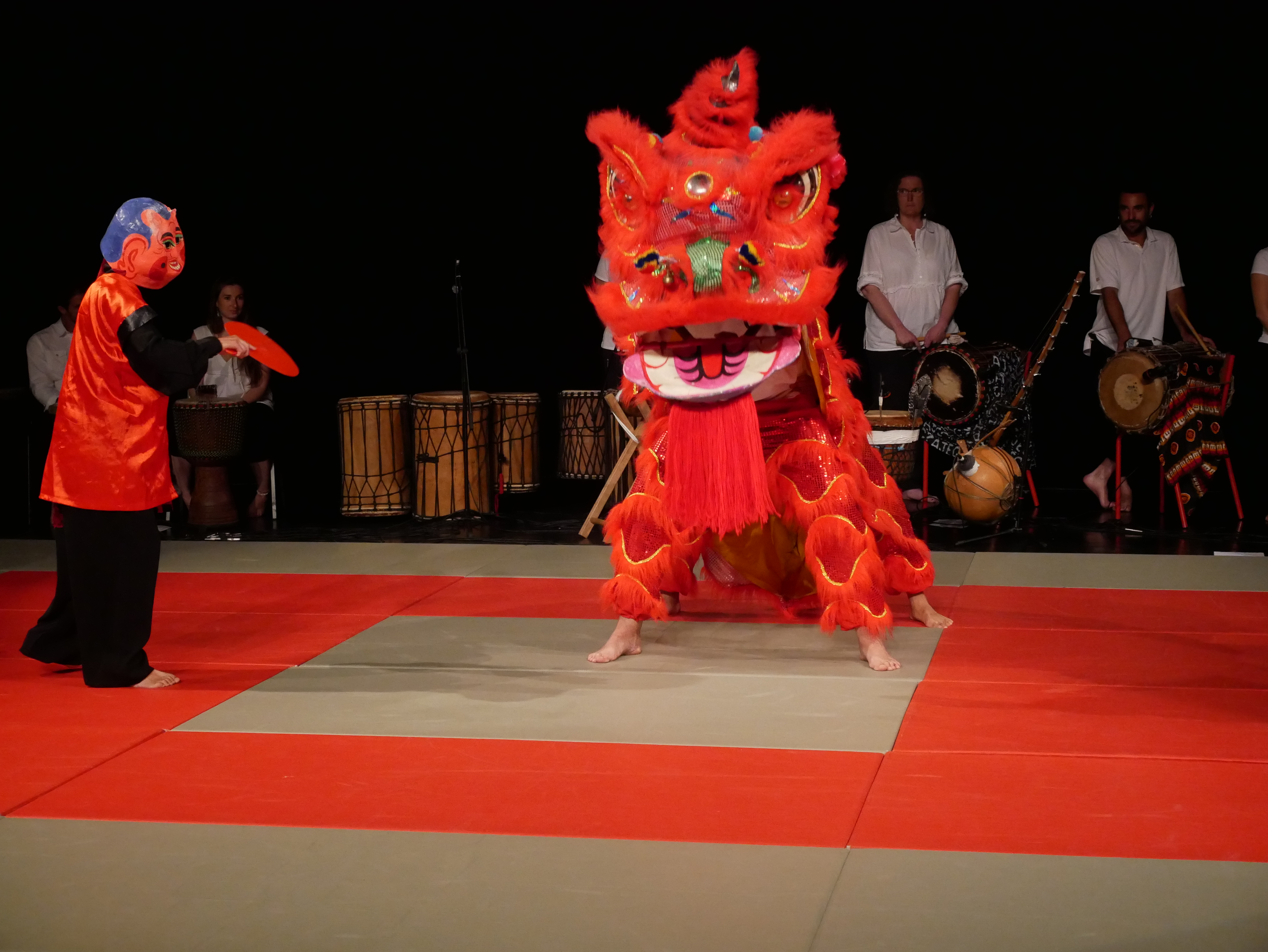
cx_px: 634
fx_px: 2345
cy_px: 476
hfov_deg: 30.3
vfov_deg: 22.9
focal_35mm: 64
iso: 3200
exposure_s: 1/250
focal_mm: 32
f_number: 5.6
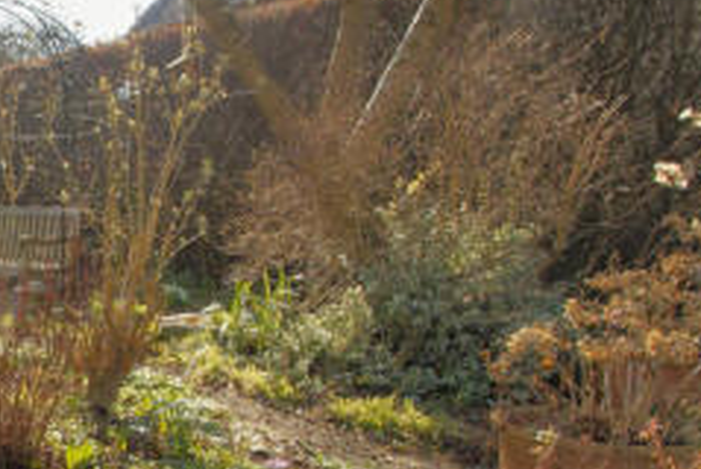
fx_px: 799
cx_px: 13
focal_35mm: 41
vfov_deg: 32.7
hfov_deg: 41.7
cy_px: 218
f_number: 9
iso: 100
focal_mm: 10
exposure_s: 1/80
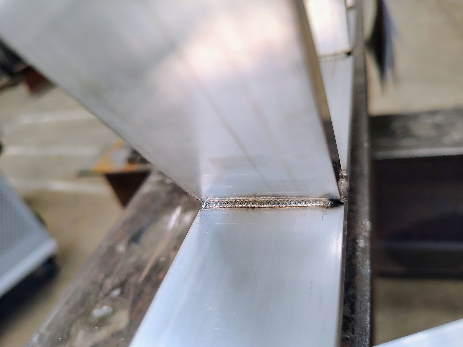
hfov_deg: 71.6
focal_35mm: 24
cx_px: 232
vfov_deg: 56.8
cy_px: 174
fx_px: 321
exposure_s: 1/100
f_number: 1.8
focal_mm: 5.56
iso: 319
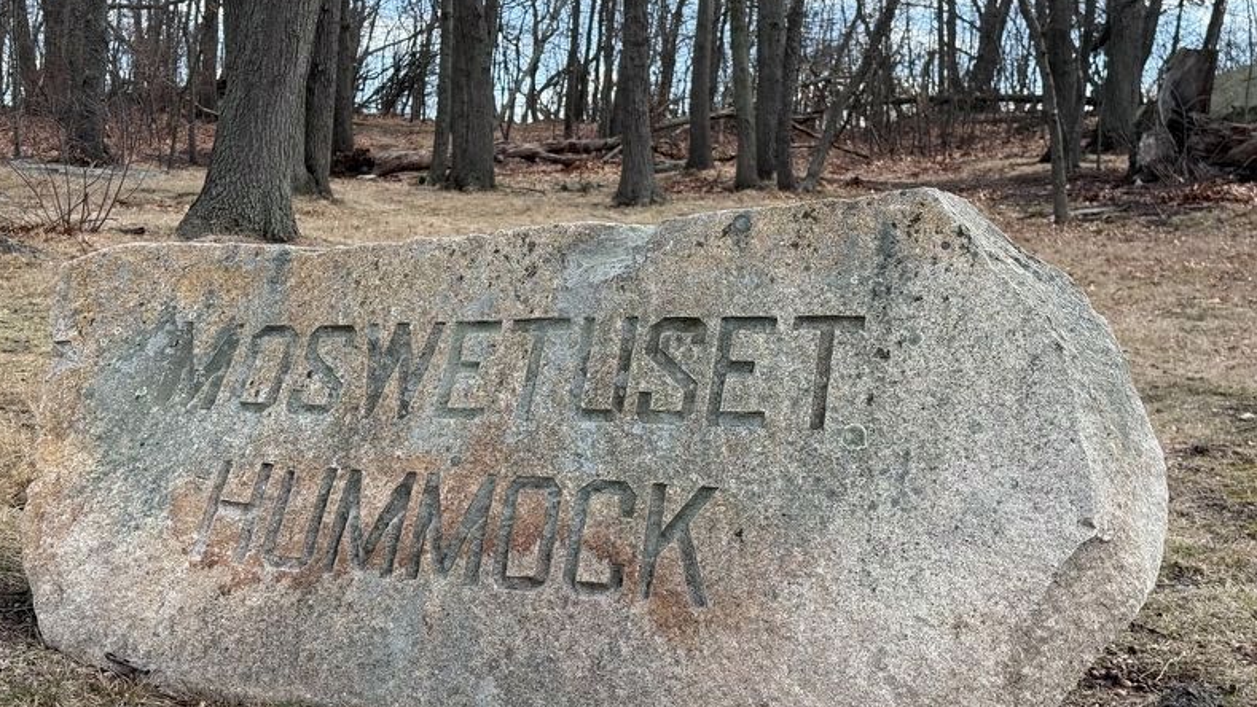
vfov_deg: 22.6
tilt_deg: -5.9
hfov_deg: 39.2
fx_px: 1767
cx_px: 621
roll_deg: -3.3
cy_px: 355
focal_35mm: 53
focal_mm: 6.76
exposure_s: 1/1403
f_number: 1.78
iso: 64
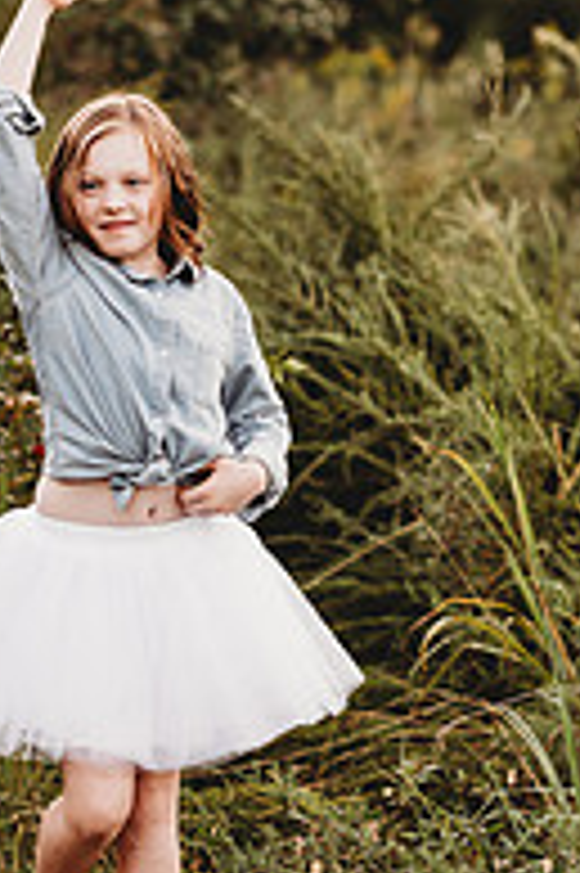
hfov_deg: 6.9
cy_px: 396
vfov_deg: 10.4
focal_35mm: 197
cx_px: 99
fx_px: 4769
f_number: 2.2
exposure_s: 1/200
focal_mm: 85
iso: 125
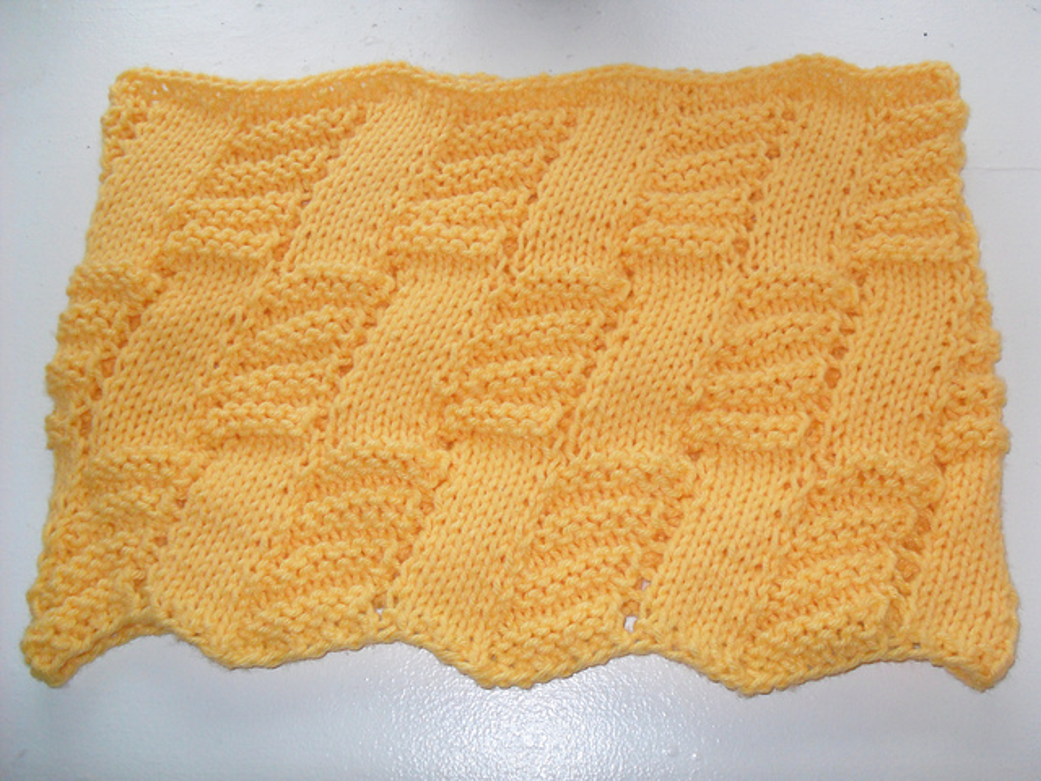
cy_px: 390
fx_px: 1053
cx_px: 520
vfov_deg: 40.7
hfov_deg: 52.6
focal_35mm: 35
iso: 200
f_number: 3
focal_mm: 6.3
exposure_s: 1/45
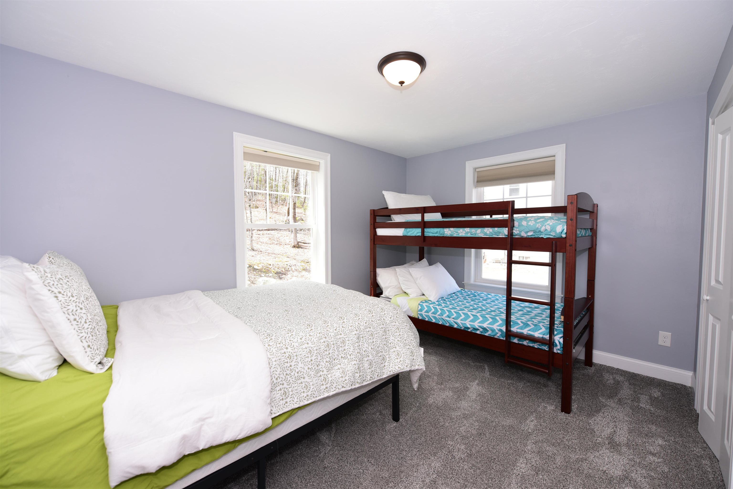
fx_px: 285
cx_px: 366
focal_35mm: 14
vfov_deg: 81.2
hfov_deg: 104.2
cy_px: 244
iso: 200
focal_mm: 14
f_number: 4.5
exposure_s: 1/100
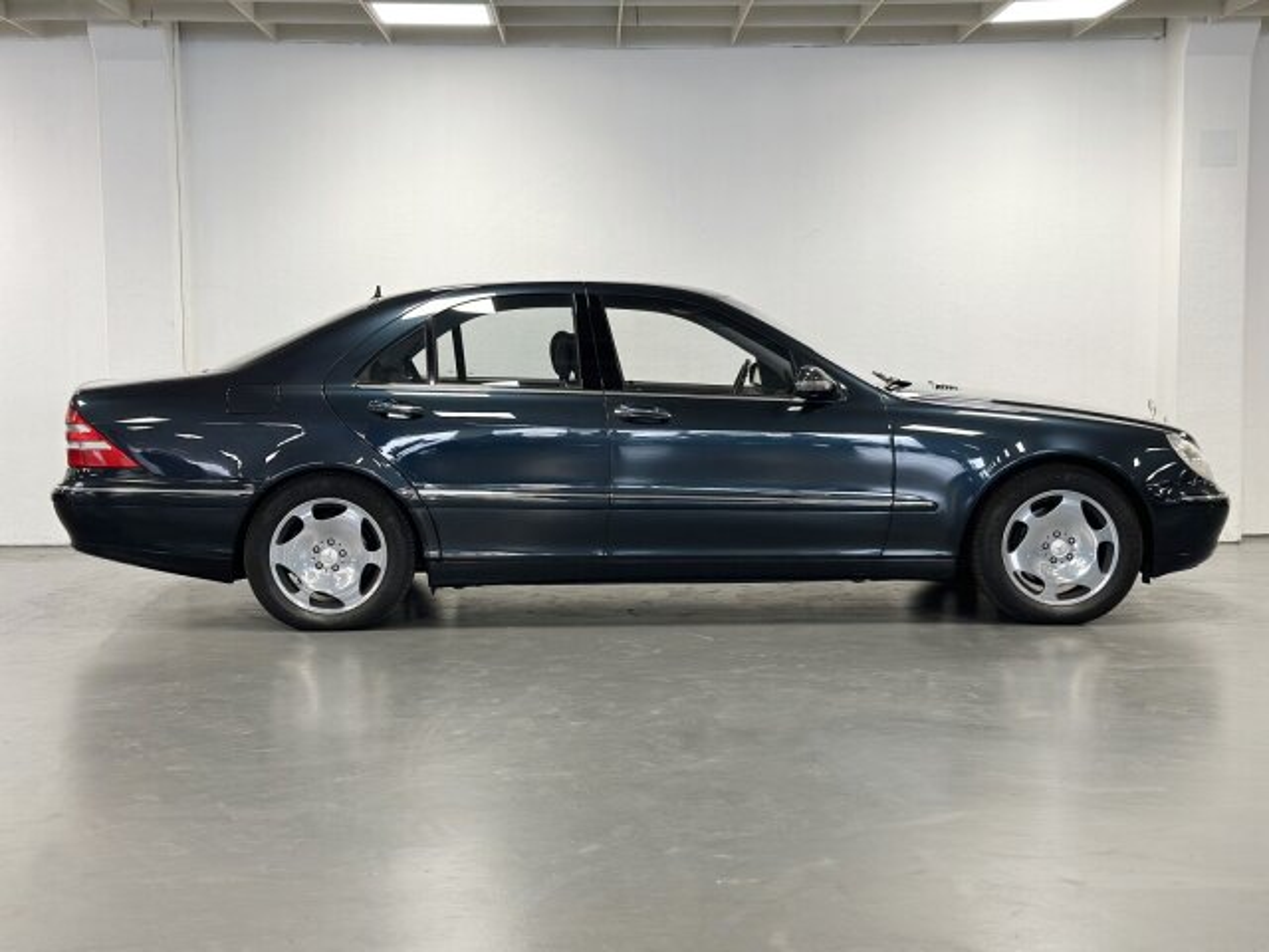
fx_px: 1760
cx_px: 634
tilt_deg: -4.6
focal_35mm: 48
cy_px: 476
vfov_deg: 30.3
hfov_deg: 39.7
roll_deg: +1.1
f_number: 1.78
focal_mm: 6.86
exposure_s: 1/79
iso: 125
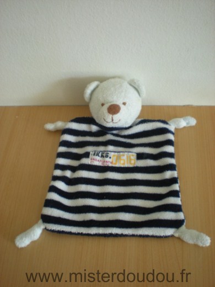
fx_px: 315
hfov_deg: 37.7
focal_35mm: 38
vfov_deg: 49.0
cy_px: 144
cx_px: 108
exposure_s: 1/30.4
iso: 200
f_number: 3.1
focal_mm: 6.3
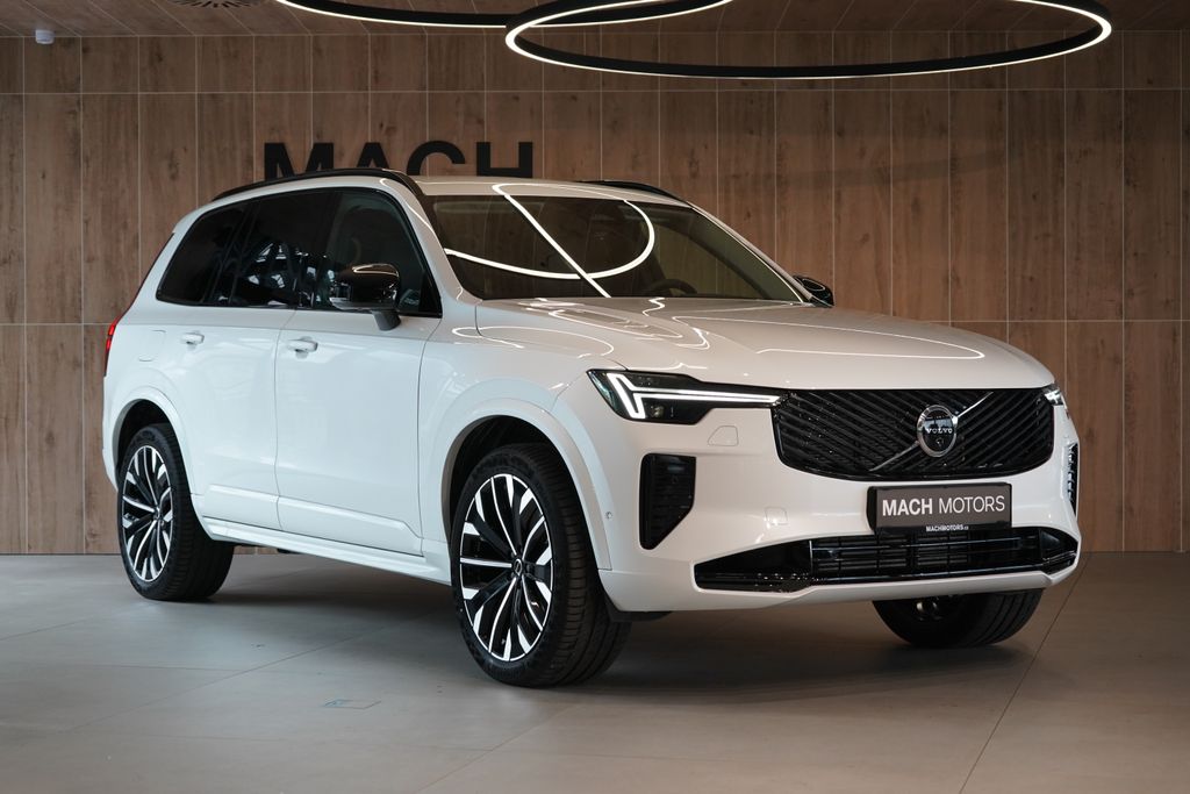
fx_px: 2116
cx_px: 595
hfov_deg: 31.4
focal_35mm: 64
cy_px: 397
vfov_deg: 21.2
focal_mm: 64
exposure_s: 1/160
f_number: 5.6
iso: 1600
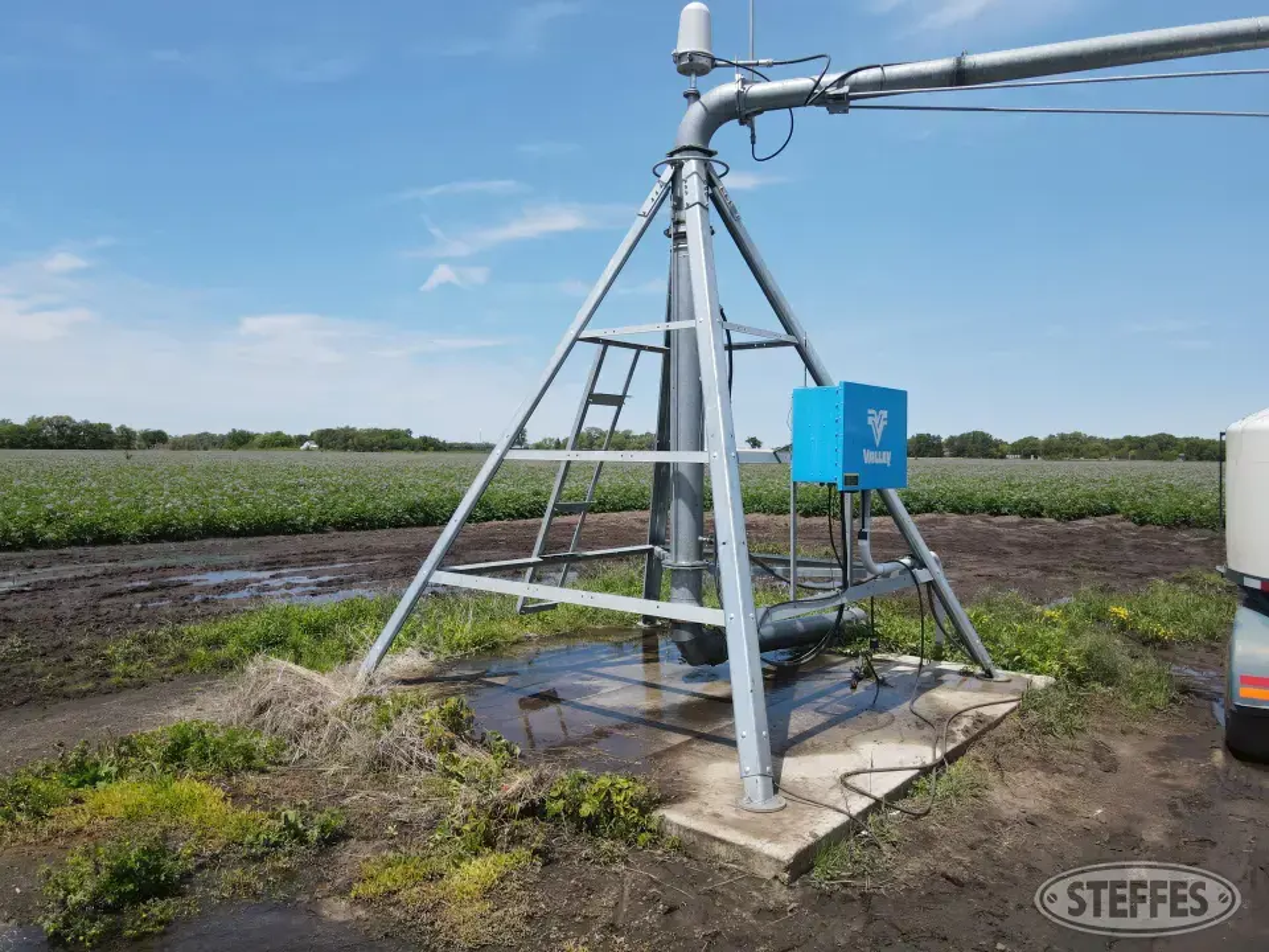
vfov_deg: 56.8
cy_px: 476
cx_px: 634
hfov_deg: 71.6
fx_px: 880
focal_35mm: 24
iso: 100
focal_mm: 4.5
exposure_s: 1/640
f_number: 2.8
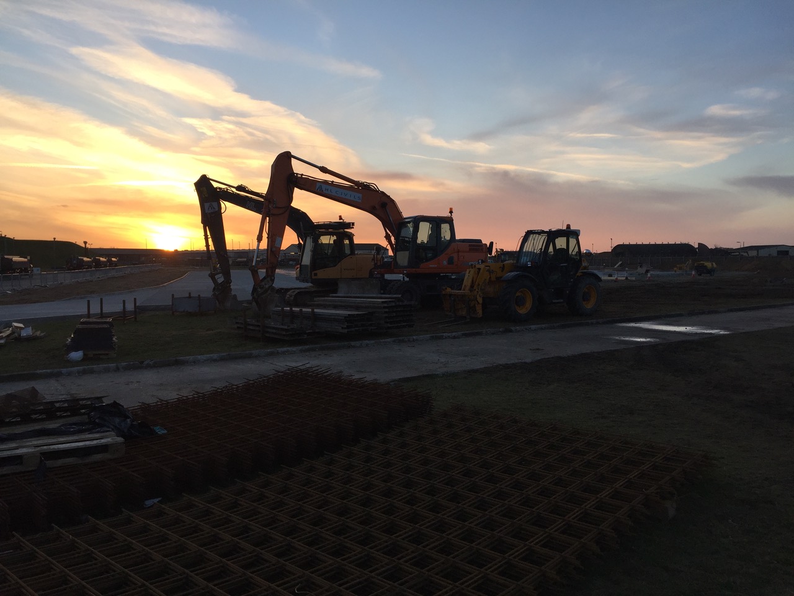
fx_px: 665
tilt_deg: -3.4
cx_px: 397
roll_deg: +0.6
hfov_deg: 61.7
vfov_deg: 48.2
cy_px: 298
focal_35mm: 29
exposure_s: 1/359
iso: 32
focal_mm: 4.15
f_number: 2.2
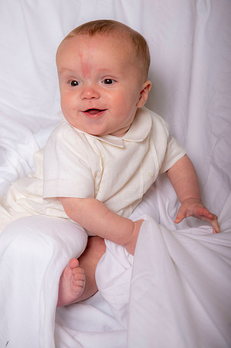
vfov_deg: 28.9
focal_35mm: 70
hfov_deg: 19.4
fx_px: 675
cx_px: 116
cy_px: 174
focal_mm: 70
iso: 250
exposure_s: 1/200
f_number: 5.6
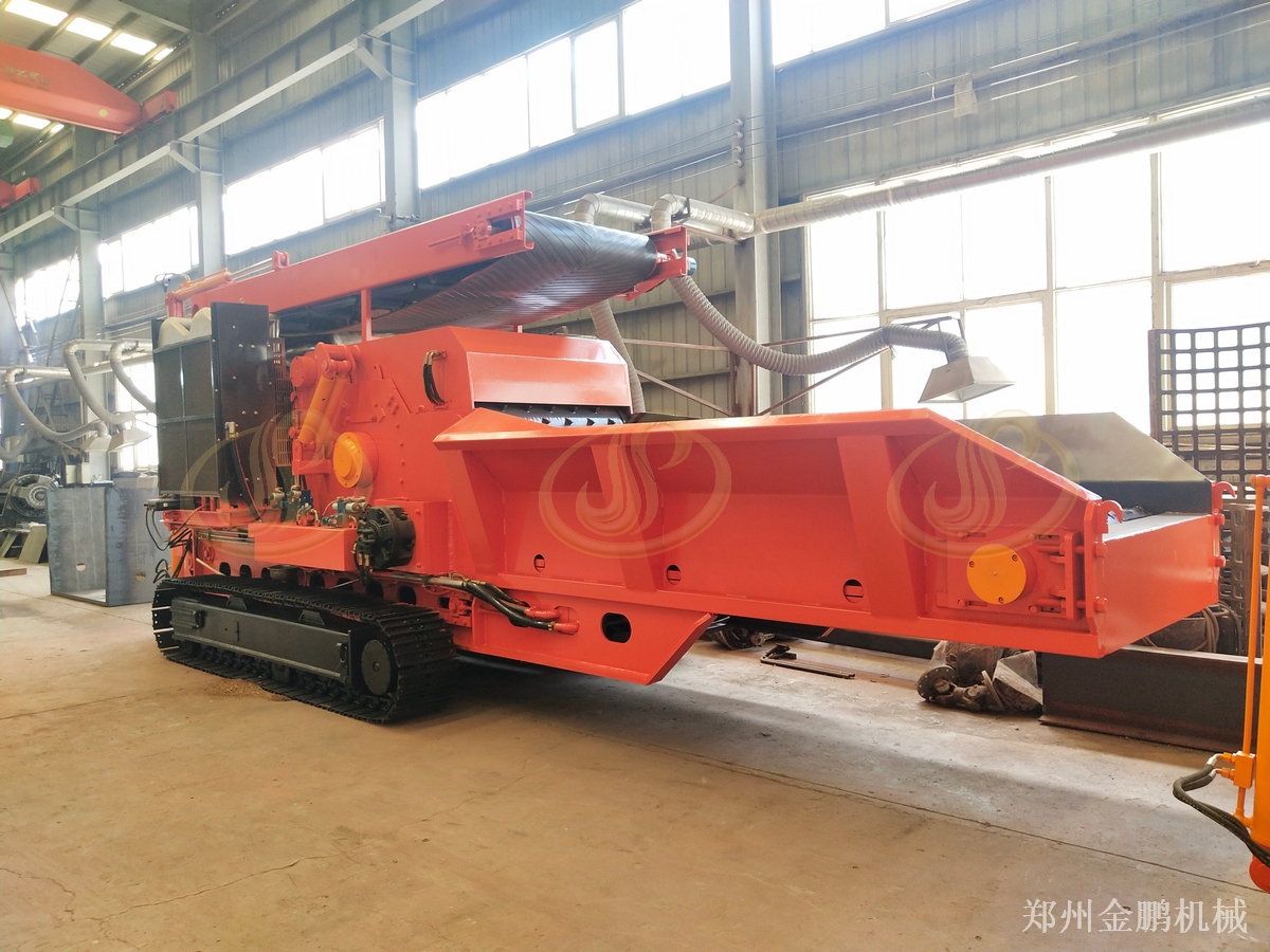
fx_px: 1101
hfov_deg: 60.0
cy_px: 476
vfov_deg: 46.8
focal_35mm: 30
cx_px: 635
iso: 213
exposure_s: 1/100
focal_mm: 3.95
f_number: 1.8
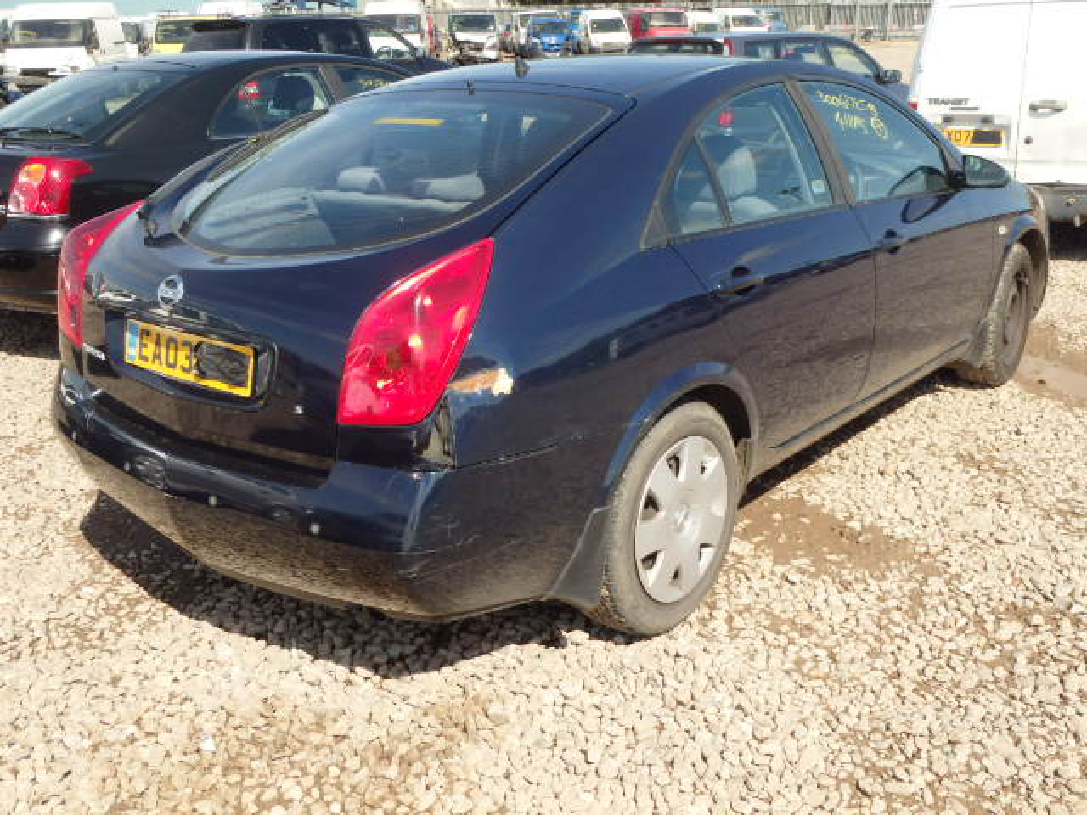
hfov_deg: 51.4
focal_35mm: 36
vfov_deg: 39.7
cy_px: 408
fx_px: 1130
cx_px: 544
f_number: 4.5
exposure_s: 1/500
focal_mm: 6.4
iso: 125
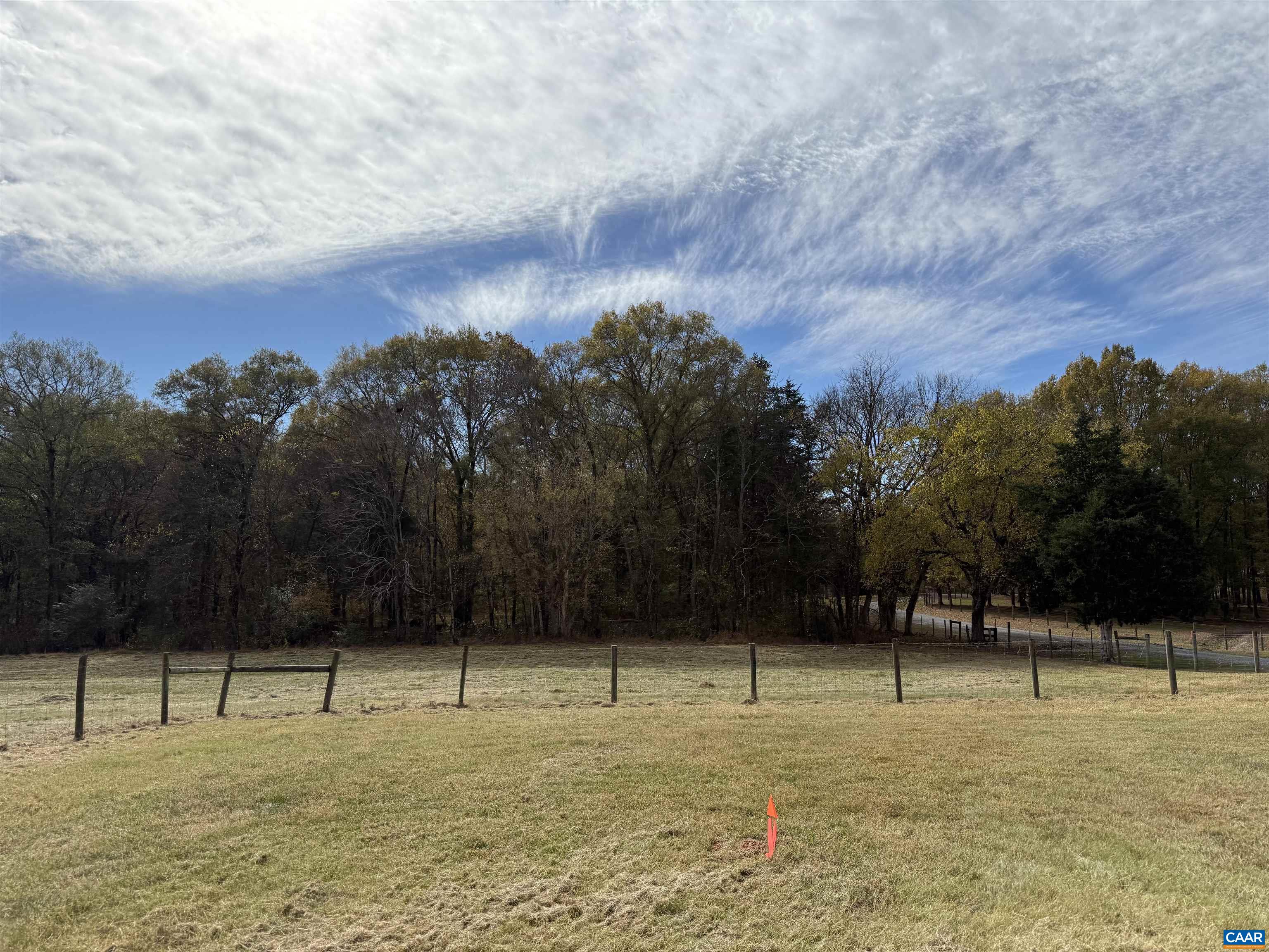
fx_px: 880
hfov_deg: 71.6
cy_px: 476
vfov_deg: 56.8
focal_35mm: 24
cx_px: 634
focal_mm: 6.76
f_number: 1.78
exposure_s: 1/6711
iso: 80
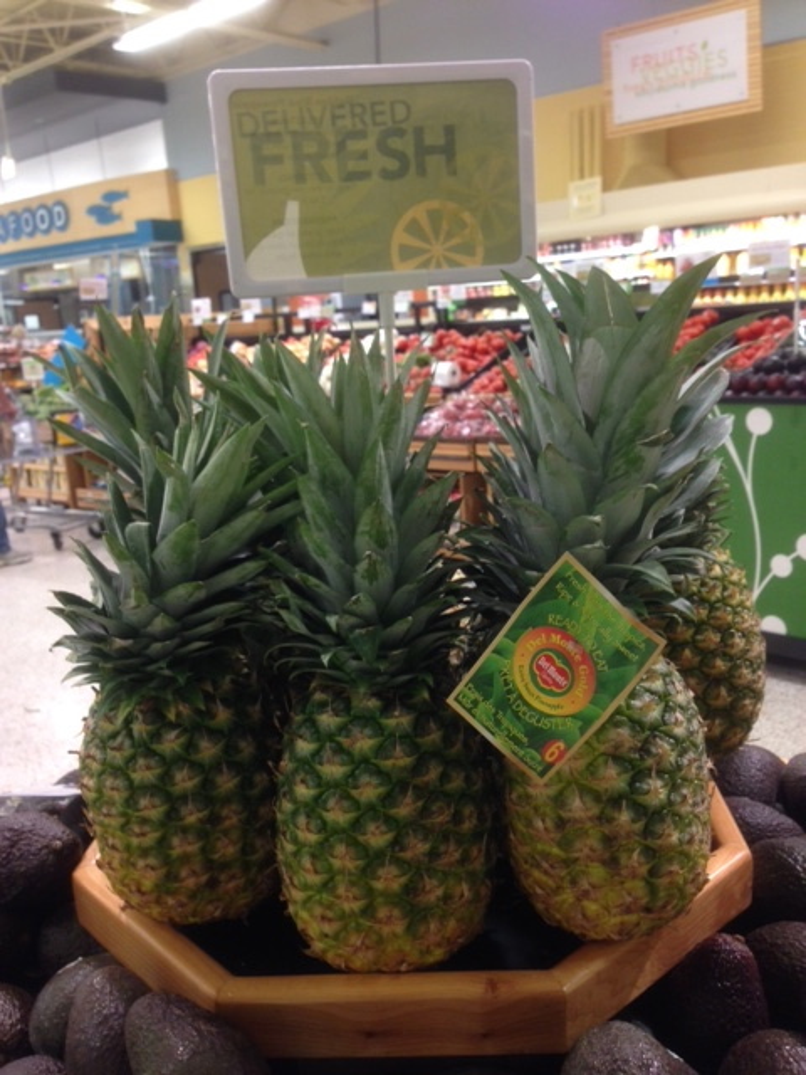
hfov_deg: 42.9
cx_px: 403
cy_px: 538
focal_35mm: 33
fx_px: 1024
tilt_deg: -9.5
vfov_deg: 55.4
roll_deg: +4.1
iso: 64
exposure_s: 1/20
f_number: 2.4
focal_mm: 4.12
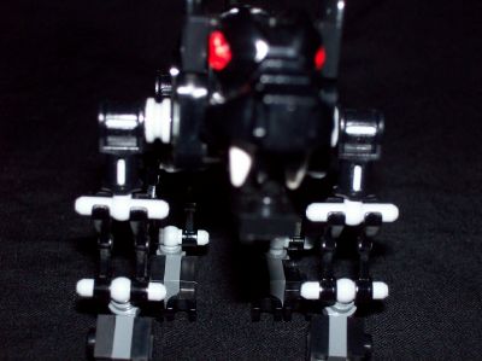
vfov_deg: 21.0
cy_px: 180
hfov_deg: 27.8
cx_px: 241
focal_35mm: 70
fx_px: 974
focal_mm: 11.6
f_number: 3.8
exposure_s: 1/95.5
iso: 80
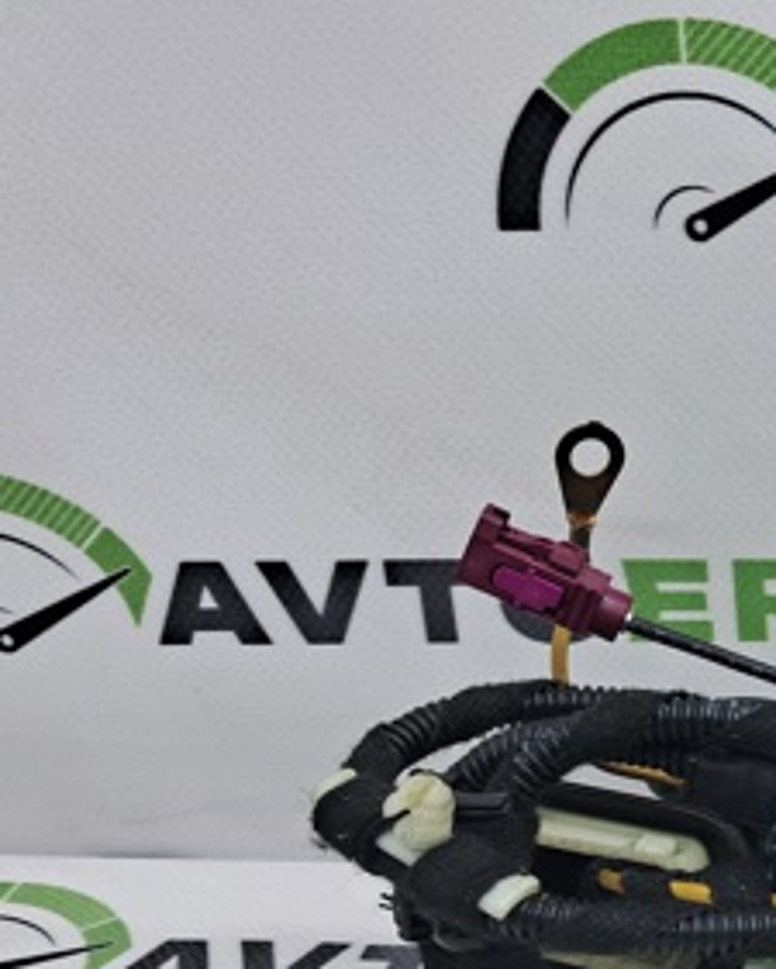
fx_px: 1722
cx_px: 983
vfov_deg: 30.8
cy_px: 750
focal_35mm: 60
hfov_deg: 22.9
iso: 50
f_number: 1.8
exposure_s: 1/100
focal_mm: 4
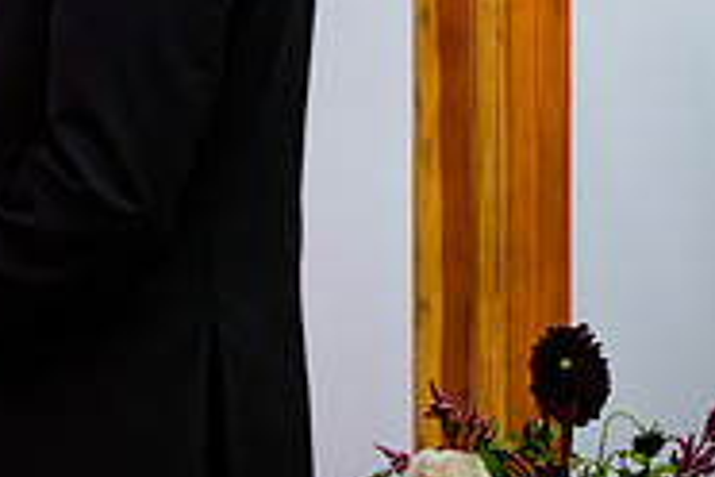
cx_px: -234
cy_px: -227
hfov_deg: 6.0
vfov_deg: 4.0
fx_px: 6812
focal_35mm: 343
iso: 2500
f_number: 3.2
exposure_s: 1/80
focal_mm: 110
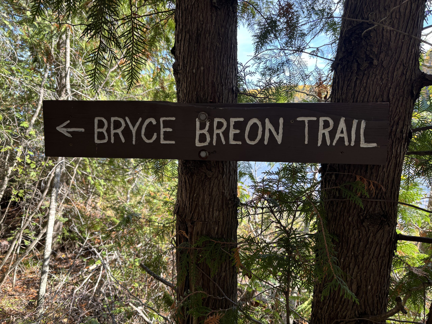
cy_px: 162
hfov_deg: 67.3
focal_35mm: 26
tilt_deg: -7.8
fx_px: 324
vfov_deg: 53.1
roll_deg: -0.9
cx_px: 216
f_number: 1.6
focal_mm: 5.96
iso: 40
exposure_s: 1/188
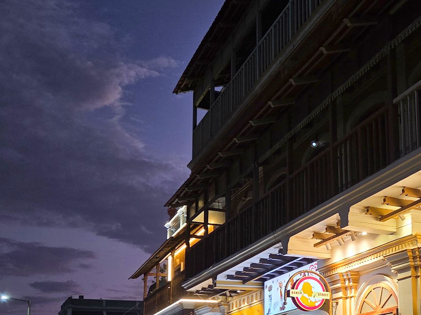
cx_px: 379
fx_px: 572
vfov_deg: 29.9
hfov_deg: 37.8
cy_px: 269
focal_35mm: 47
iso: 80
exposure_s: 1/100
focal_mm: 5.4
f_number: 1.8
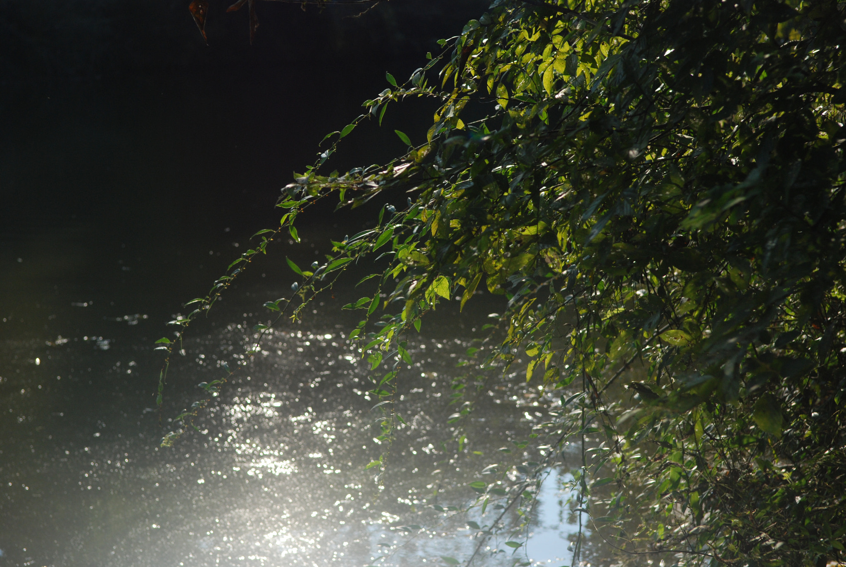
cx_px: 423
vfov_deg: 16.6
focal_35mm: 82
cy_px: 284
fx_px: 1941
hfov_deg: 24.6
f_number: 5
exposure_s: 1/1250
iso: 320
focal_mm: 55
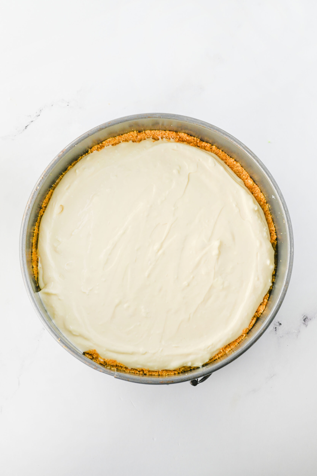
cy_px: 238
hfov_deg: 27.0
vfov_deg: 39.6
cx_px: 158
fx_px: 661
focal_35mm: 50
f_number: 8
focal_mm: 50
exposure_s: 1/80
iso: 280
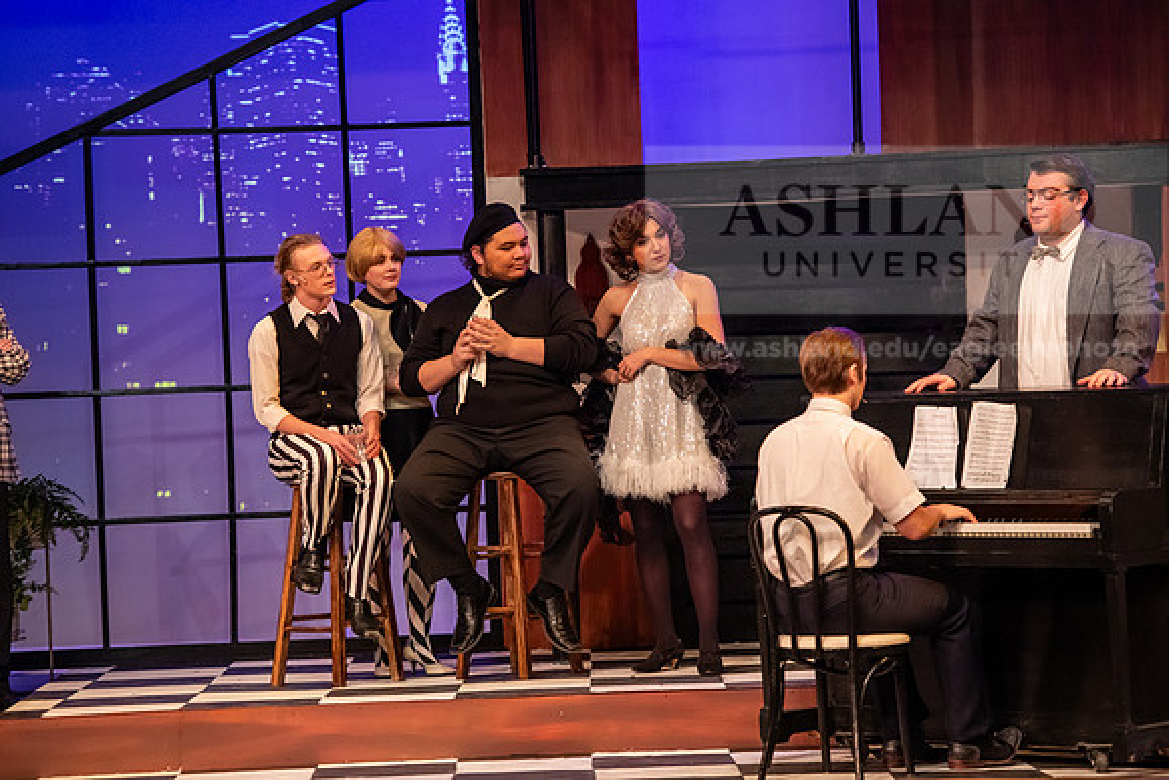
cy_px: 390
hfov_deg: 13.2
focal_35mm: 155
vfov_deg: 8.9
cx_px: 584
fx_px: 5034
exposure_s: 1/200
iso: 3200
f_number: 3.2
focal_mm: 155
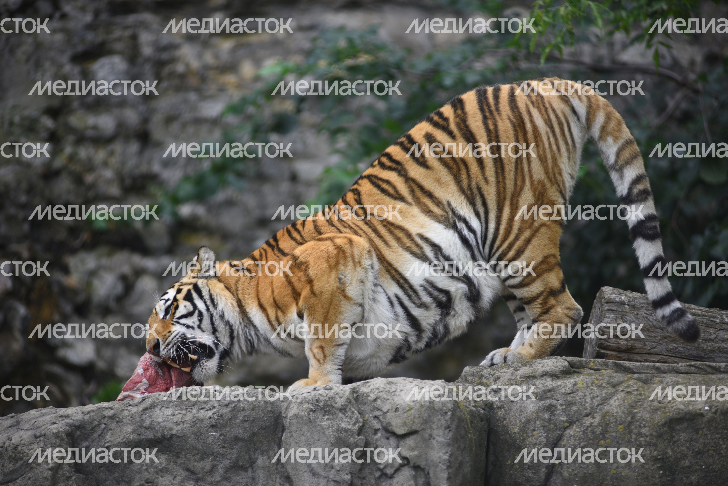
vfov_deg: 6.9
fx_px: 4046
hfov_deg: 10.3
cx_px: 364
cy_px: 243
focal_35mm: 200
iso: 200
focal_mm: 200
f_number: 2.8
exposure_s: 1/1000
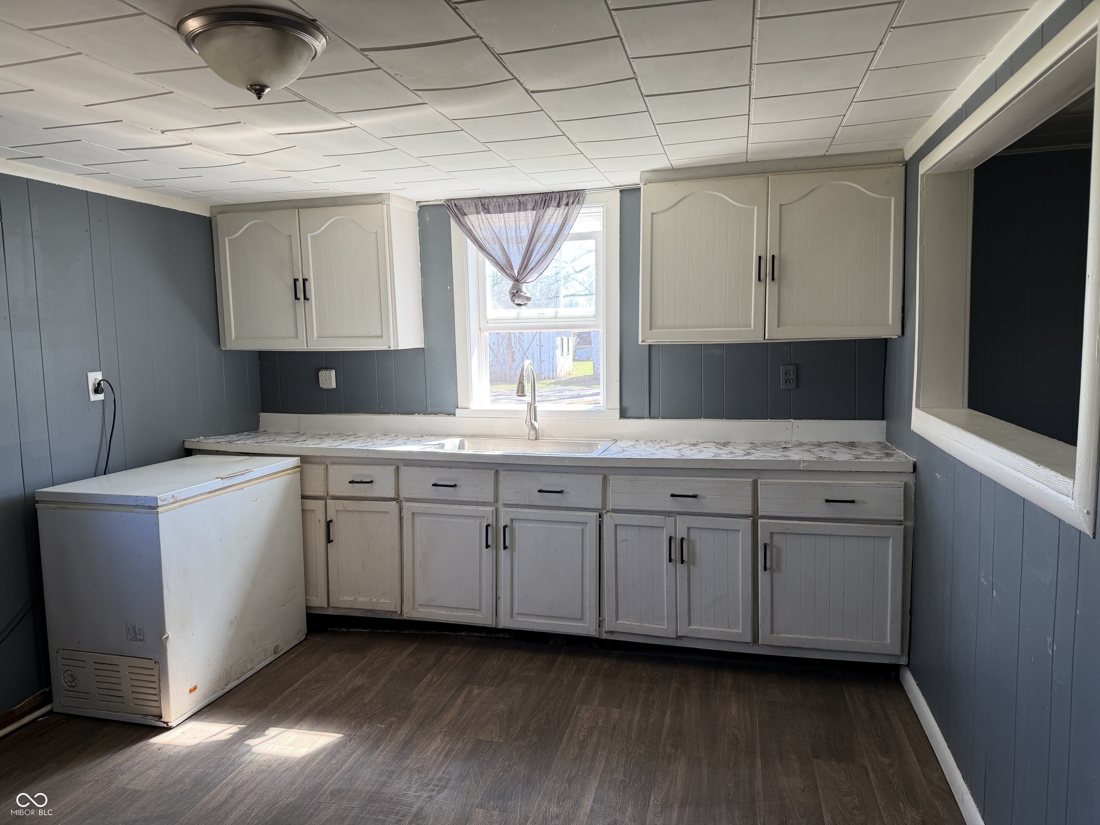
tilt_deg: -5.8
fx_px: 763
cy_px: 412
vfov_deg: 56.8
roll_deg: +0.4
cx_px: 550
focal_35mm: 24
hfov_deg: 71.6
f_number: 1.78
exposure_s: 1/121
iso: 80
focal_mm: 6.76
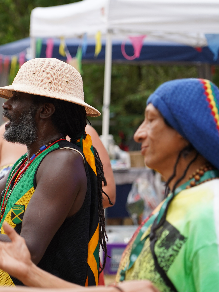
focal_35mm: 155
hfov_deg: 9.5
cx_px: 39
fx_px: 1307
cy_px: 147
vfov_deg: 12.7
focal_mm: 105
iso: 320
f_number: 4
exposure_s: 1/160
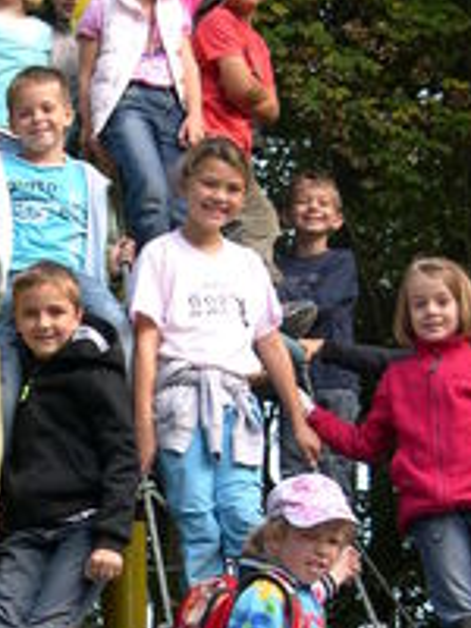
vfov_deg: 20.6
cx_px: 127
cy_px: 430
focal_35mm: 95
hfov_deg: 15.5
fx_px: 1723
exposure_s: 1/223
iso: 100
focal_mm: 8
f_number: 2.8
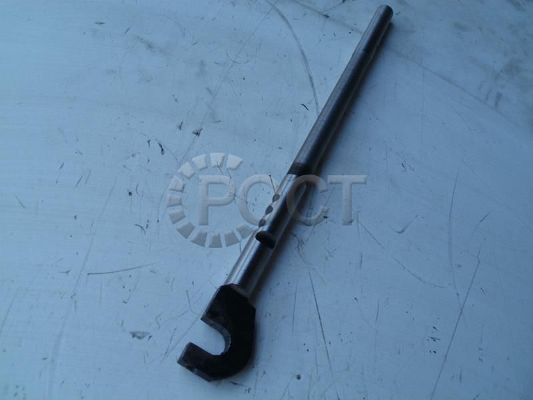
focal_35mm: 36
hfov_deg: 51.4
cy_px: 200
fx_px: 554
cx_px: 266
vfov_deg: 39.7
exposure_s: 1/80
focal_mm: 6.3
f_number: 5.6
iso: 100
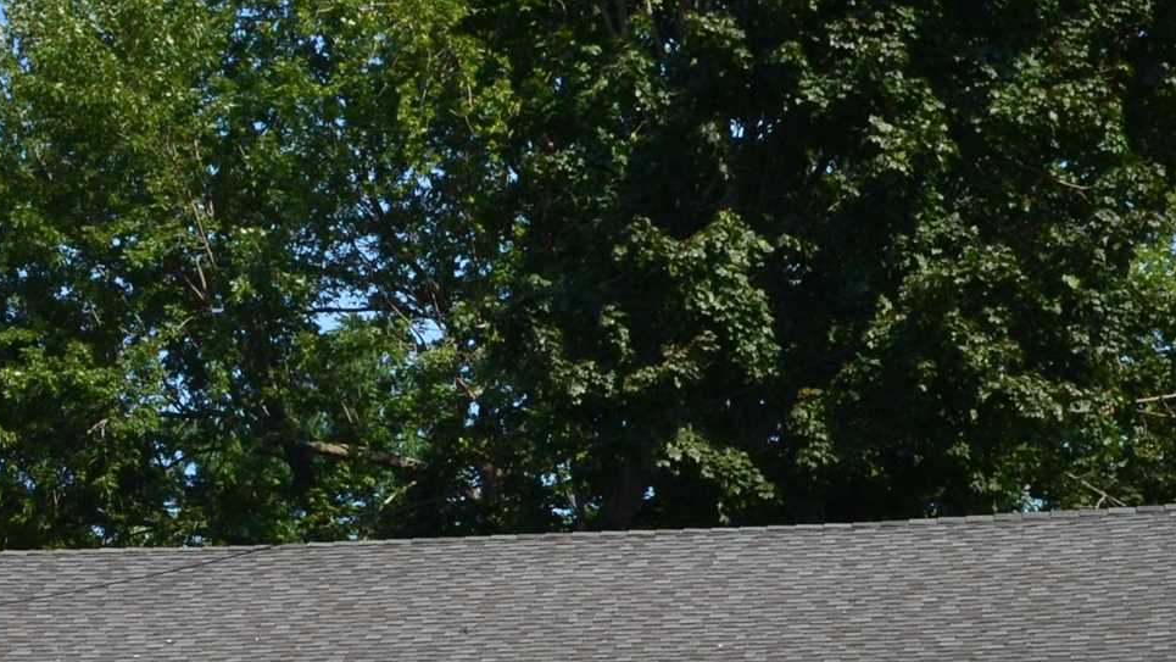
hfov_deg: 13.1
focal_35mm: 160
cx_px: -227
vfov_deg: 7.6
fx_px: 4990
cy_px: 682
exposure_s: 1/500
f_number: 11
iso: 400
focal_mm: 32
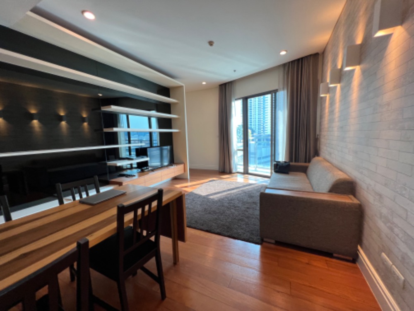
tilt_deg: -6.7
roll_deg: +3.0
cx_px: 207
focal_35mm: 13
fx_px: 155
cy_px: 156
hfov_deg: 106.2
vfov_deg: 89.9
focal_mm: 1.57
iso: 80
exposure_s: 1/100
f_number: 1.8
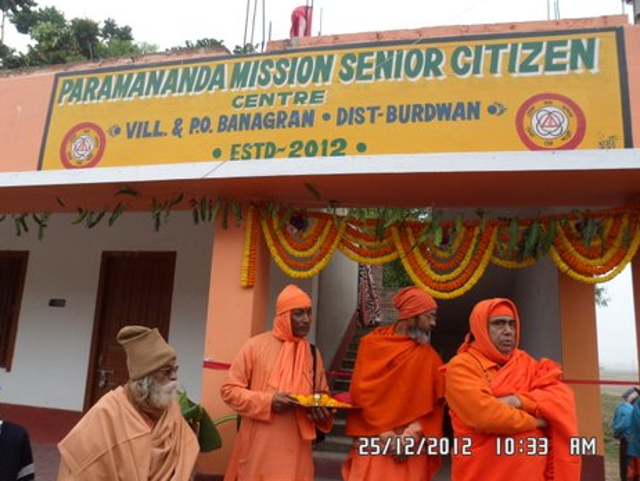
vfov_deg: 51.4
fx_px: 499
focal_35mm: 27
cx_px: 313
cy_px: 247
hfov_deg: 65.3
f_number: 3.3
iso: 80
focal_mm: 4.9
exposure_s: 1/180
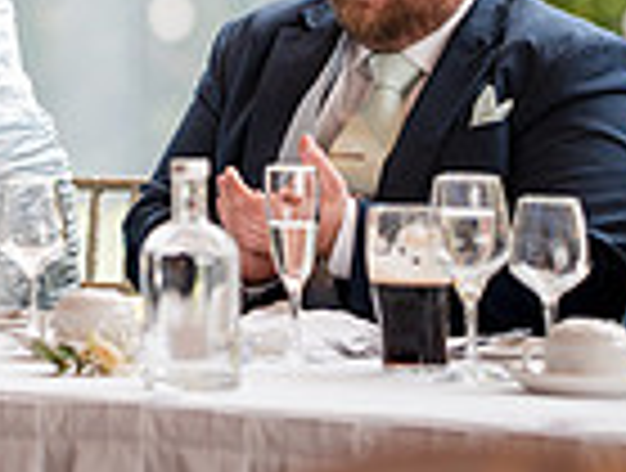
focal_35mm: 340
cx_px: -270
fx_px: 6165
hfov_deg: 5.8
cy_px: -294
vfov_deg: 4.4
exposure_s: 1/500
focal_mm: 85
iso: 320
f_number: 1.4
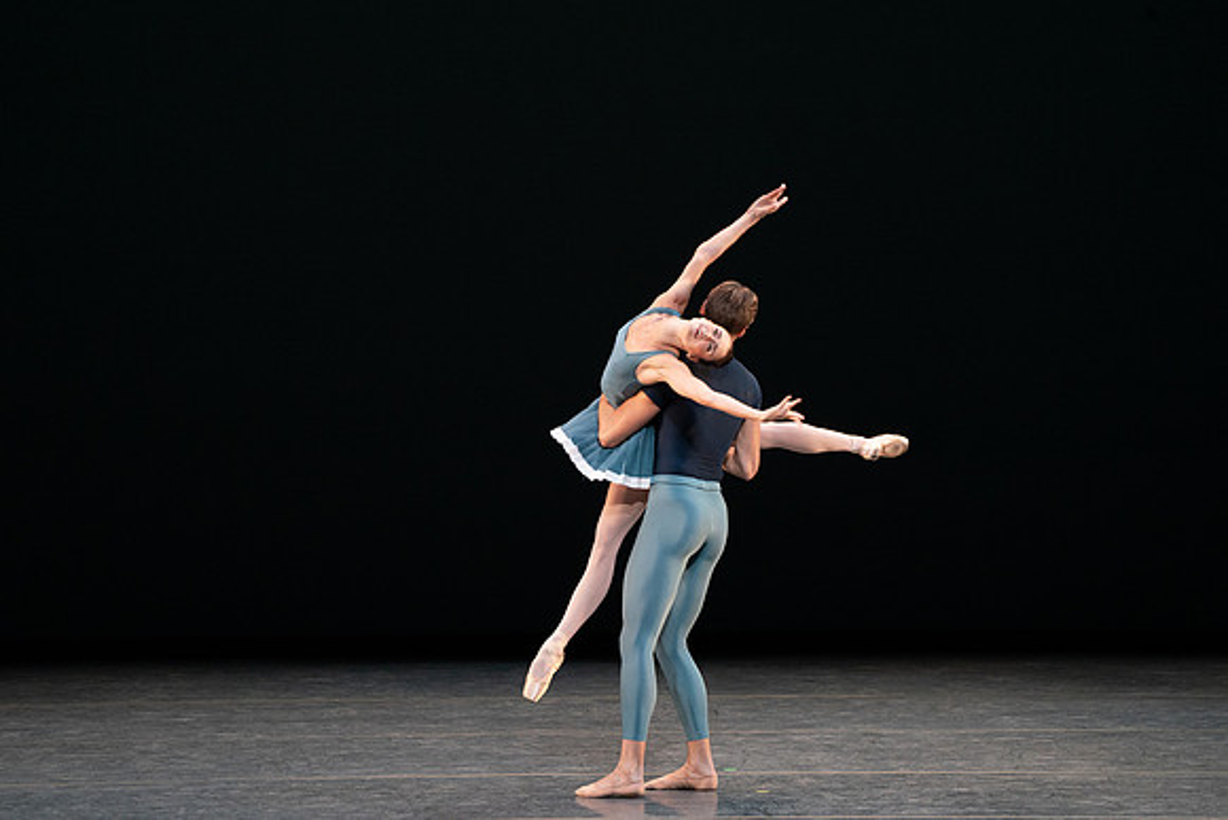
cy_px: 410
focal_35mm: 309
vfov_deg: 4.5
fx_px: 10542
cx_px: 614
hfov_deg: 6.7
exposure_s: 1/400
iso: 5000
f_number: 8
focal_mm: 309
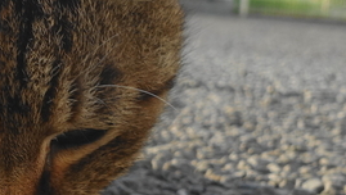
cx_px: -45
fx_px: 1029
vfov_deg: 10.9
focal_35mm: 112
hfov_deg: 18.3
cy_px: 112
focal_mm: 8.8
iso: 125
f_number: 4
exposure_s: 1/250
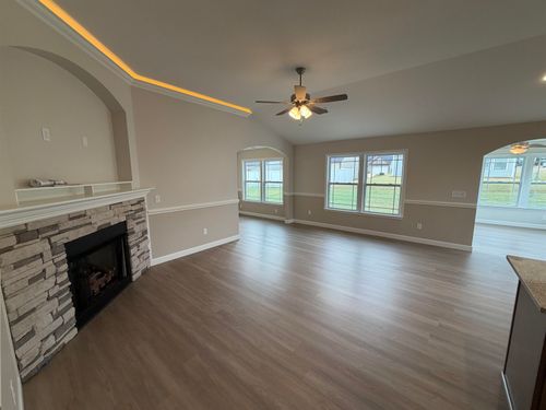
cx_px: 273
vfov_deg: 85.7
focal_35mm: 14
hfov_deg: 102.1
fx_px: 221
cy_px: 205
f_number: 2.2
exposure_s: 1/120
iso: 100
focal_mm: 2.22
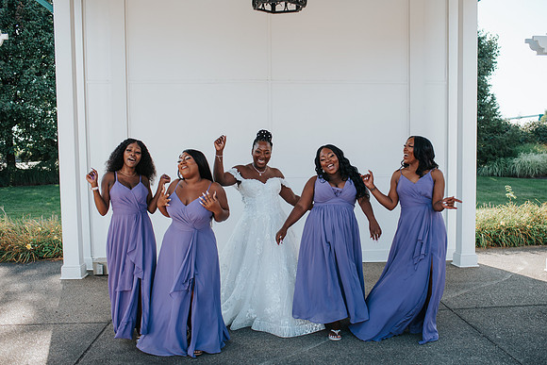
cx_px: 301
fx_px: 596
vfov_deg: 34.0
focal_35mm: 39
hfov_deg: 49.2
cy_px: 197
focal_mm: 35
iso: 100
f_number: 2.8
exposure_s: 1/640
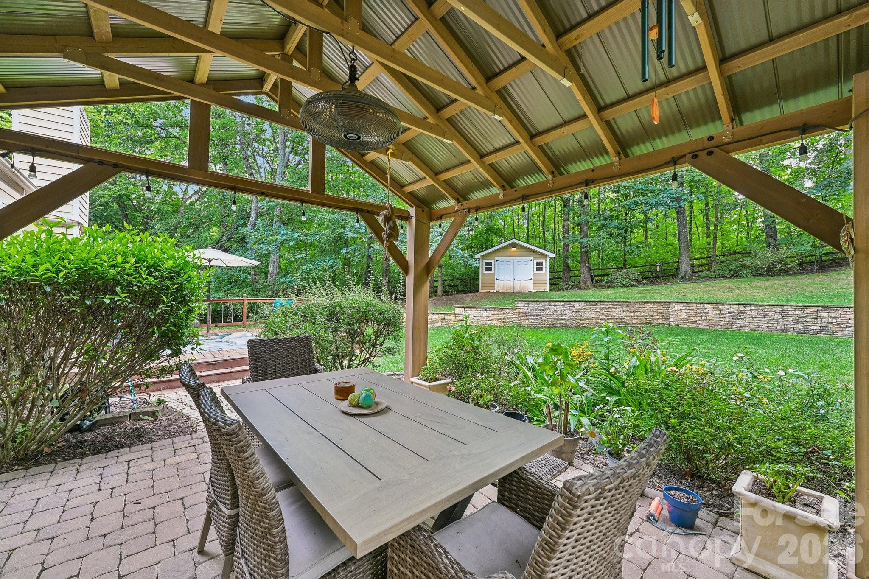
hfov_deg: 104.3
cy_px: 290
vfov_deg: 81.2
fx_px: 338
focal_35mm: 14
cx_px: 434
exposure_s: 1/15
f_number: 8
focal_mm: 14
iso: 200
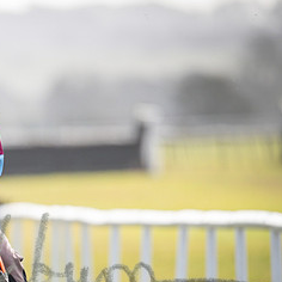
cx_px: -75
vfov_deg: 1.7
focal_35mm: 1042
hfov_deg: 1.7
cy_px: 209
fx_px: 9604
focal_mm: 400
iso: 400
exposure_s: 1/640
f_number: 4.5
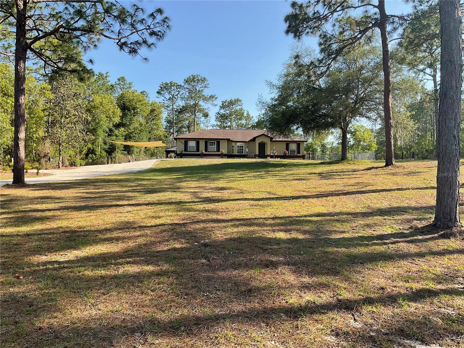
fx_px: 389
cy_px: 174
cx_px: 232
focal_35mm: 29
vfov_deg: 48.2
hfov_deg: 61.7
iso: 16
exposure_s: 1/842
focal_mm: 3
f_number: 1.8
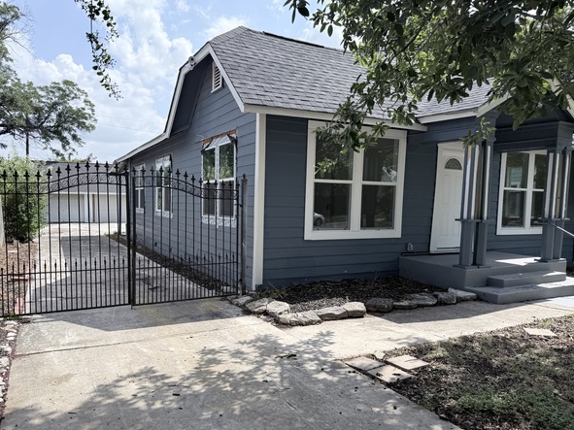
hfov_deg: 67.3
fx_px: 431
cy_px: 230
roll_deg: -0.5
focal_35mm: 26
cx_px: 271
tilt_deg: -3.9
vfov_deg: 53.0
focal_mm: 6.76
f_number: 1.78
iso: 80
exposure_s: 1/4167
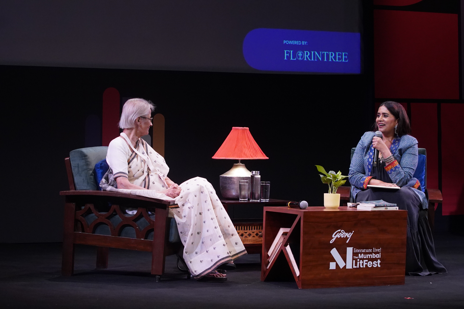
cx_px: 232
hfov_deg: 19.5
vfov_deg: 13.0
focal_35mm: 105
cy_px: 154
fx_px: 1353
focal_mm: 70
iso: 5000
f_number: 4.5
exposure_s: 1/250
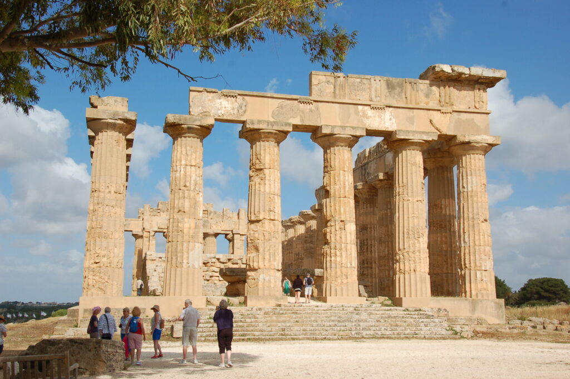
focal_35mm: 44
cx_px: 285
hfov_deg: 45.0
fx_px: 688
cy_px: 190
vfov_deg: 30.8
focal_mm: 29
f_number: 11
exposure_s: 1/400
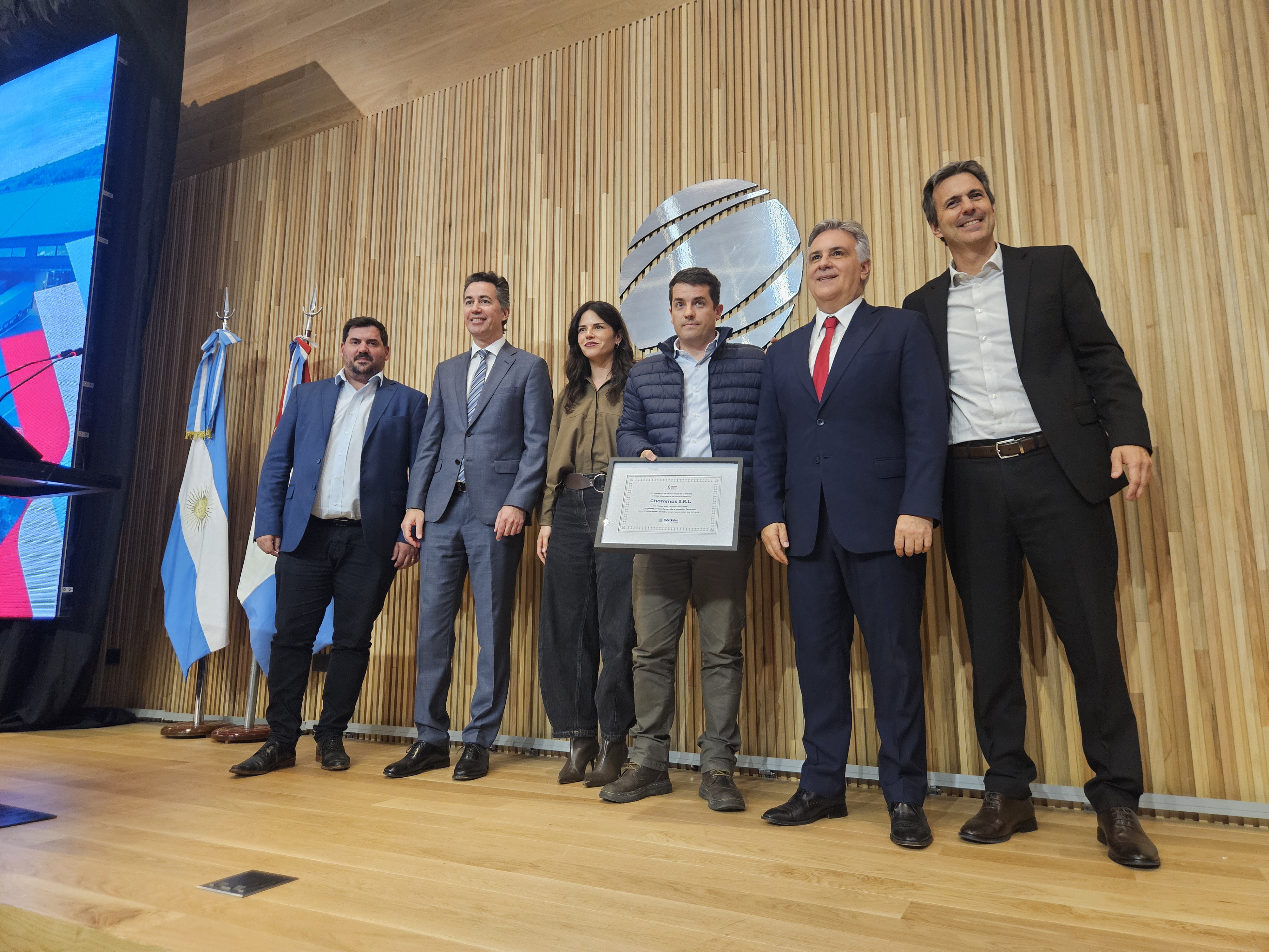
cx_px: 634
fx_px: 843
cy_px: 476
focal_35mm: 23
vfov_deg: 58.9
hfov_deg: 73.9
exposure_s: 1/100
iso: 800
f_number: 1.8
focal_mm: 5.4
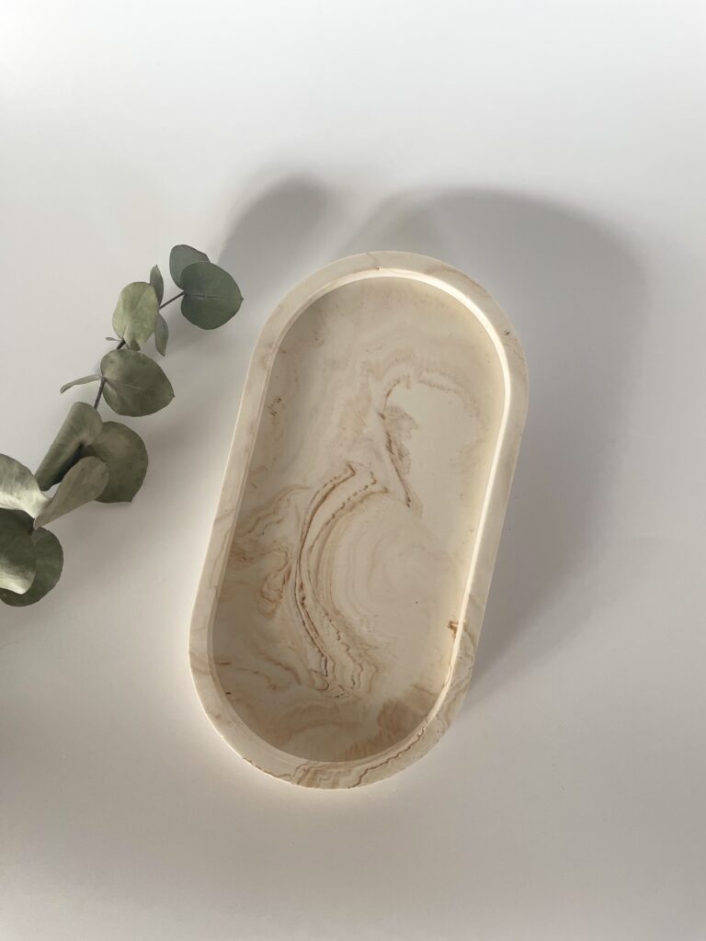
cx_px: 353
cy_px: 470
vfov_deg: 67.3
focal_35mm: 26
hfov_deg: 53.1
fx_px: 707
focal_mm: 4.2
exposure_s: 1/121
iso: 125
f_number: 1.6
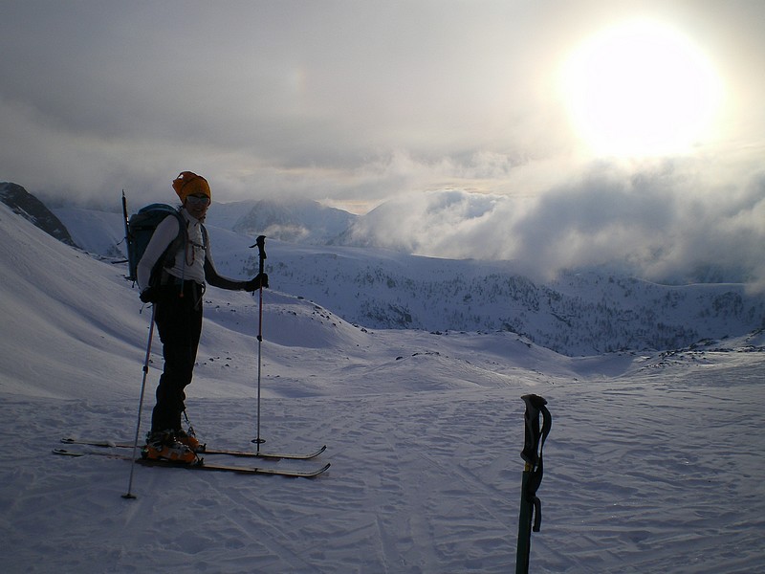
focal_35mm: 38
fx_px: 840
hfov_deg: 49.0
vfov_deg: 37.7
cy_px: 287
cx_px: 382
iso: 64
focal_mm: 6.3
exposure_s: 1/640
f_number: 4.6
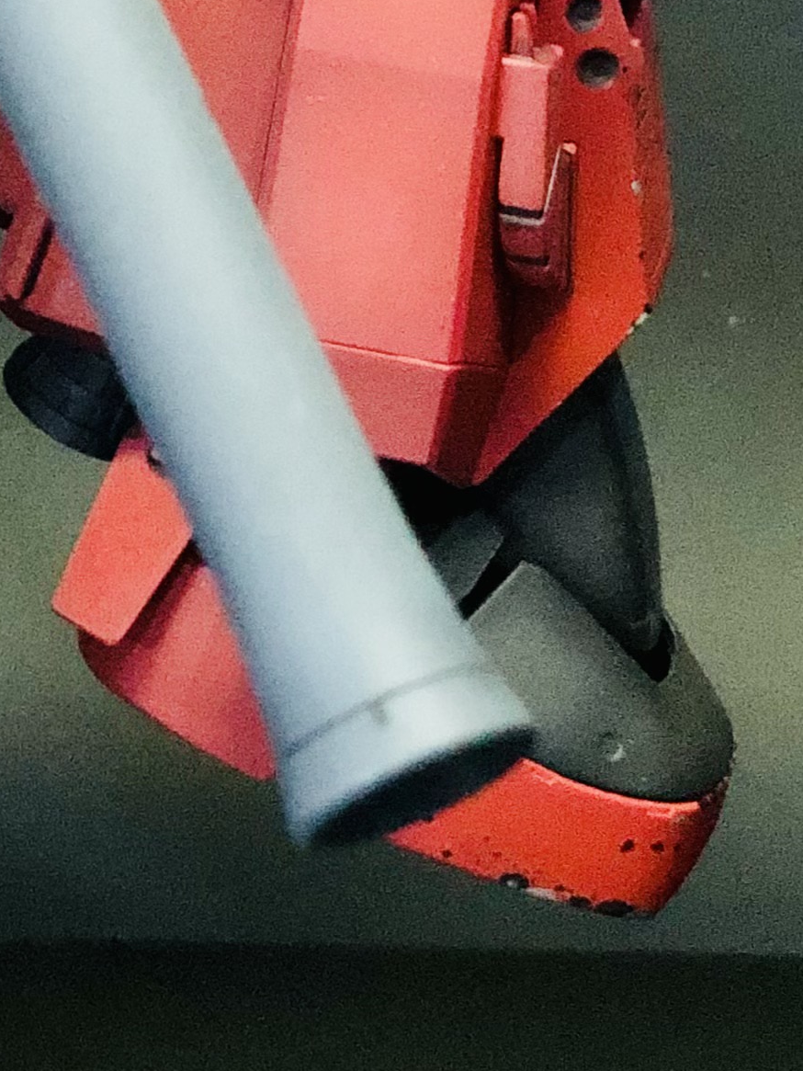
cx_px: -193
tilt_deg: -1.3
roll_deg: -1.0
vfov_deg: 10.6
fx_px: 5566
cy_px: -507
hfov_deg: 8.2
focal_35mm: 180
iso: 250
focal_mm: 6
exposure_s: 1/8
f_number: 2.4
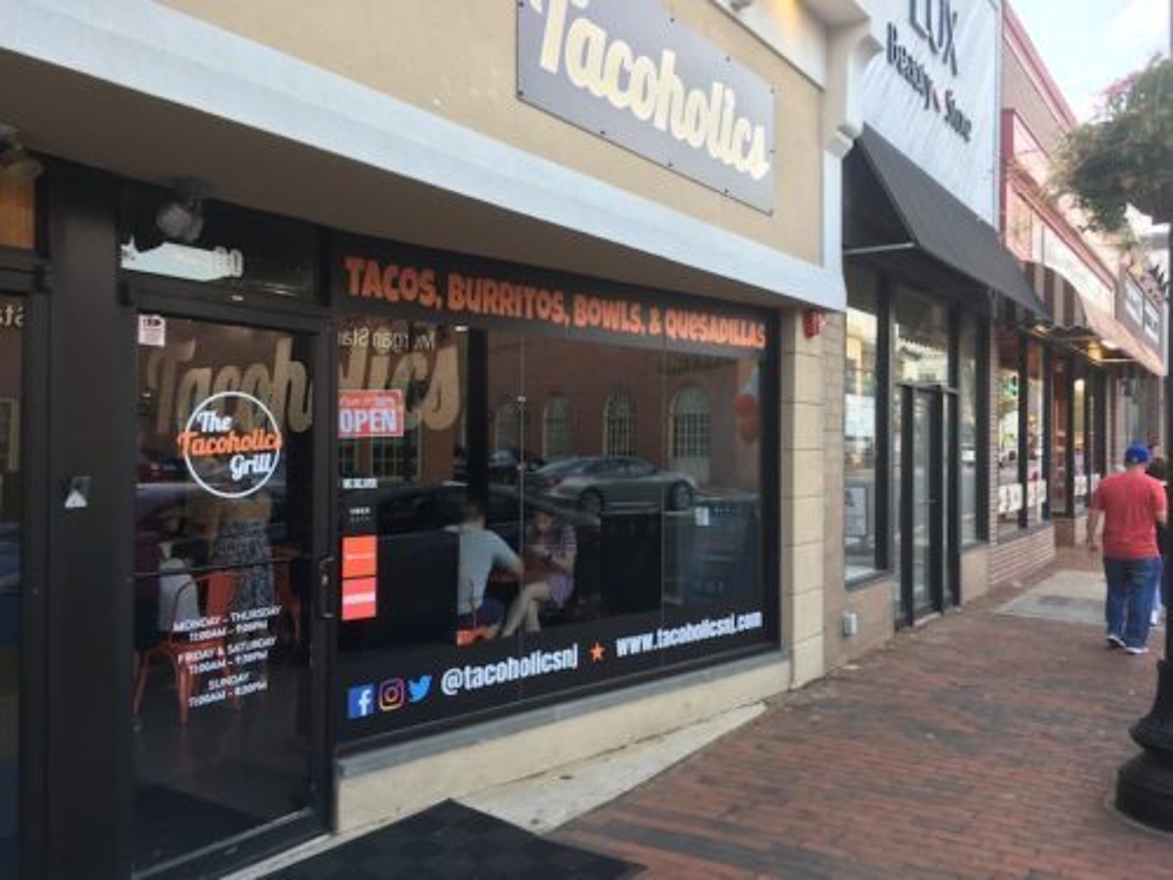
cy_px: 440
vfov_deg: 48.2
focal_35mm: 29
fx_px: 983
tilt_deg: -0.4
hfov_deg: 61.7
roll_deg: -0.7
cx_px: 586
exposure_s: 1/60
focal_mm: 4.15
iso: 32
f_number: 2.2
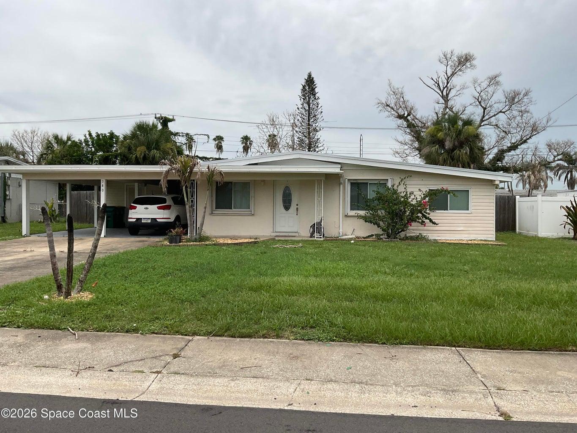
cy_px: 216
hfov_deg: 61.7
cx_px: 288
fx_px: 483
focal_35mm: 29
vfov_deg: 48.2
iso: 16
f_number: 1.8
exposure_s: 1/3125
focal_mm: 3
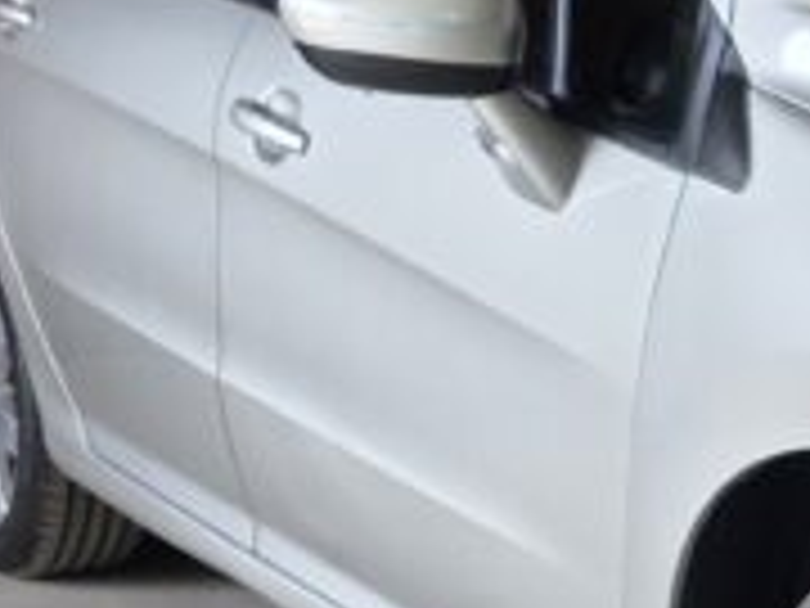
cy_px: 450
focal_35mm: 98
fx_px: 2293
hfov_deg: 17.8
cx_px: 1242
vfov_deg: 15.0
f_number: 1.7
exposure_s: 1/180
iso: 80
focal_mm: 6.3
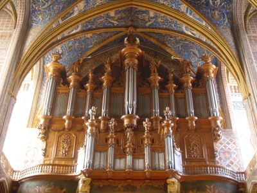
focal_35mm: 47
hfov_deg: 40.4
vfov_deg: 30.9
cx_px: 128
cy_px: 96
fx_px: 349
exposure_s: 1/5
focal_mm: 7.91
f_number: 3.4
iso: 400
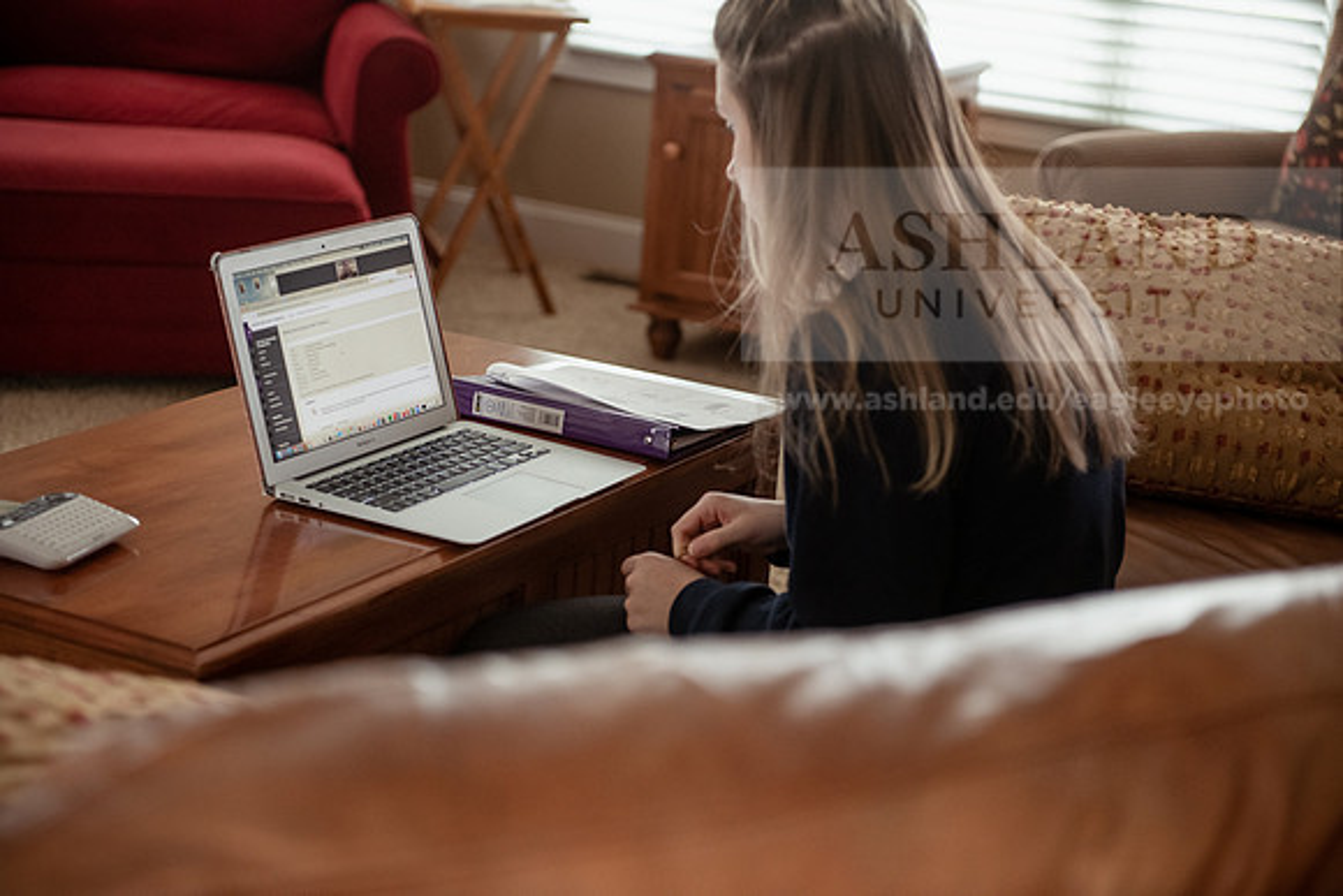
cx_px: 672
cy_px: 448
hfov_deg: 28.8
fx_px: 2612
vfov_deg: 19.5
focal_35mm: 70
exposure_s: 1/200
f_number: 3.2
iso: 1250
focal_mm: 70
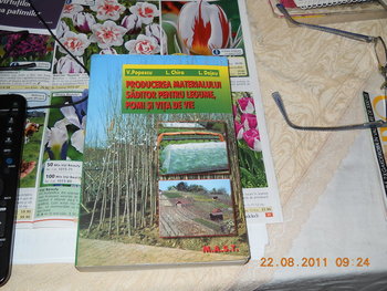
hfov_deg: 45.7
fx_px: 459
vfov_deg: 35.2
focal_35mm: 41
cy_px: 146
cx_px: 194
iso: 80
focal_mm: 6.72
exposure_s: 1/30
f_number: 3.1
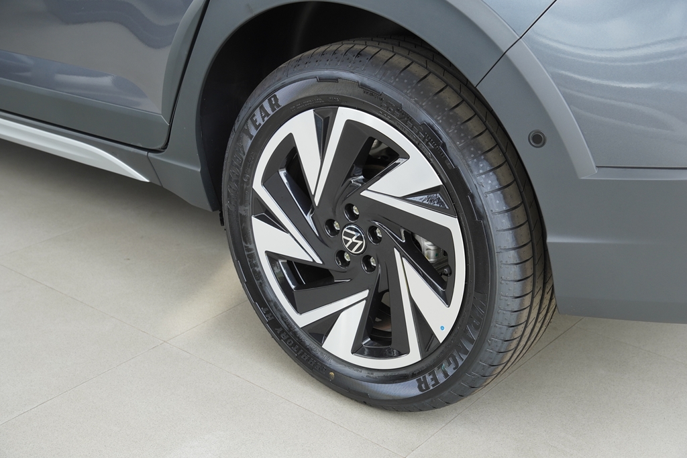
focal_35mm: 51
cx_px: 344
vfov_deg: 26.5
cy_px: 229
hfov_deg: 38.9
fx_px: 973
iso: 320
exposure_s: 1/160
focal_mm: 34
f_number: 4
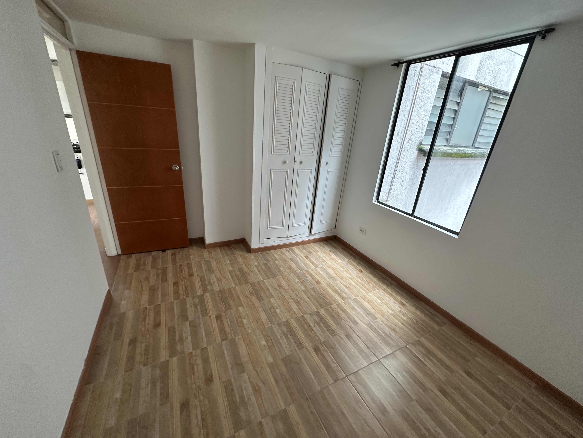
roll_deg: -5.2
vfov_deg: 85.7
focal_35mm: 14
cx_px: 292
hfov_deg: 102.1
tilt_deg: -20.8
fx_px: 236
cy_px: 219
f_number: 2.2
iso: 200
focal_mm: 2.22
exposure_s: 1/99
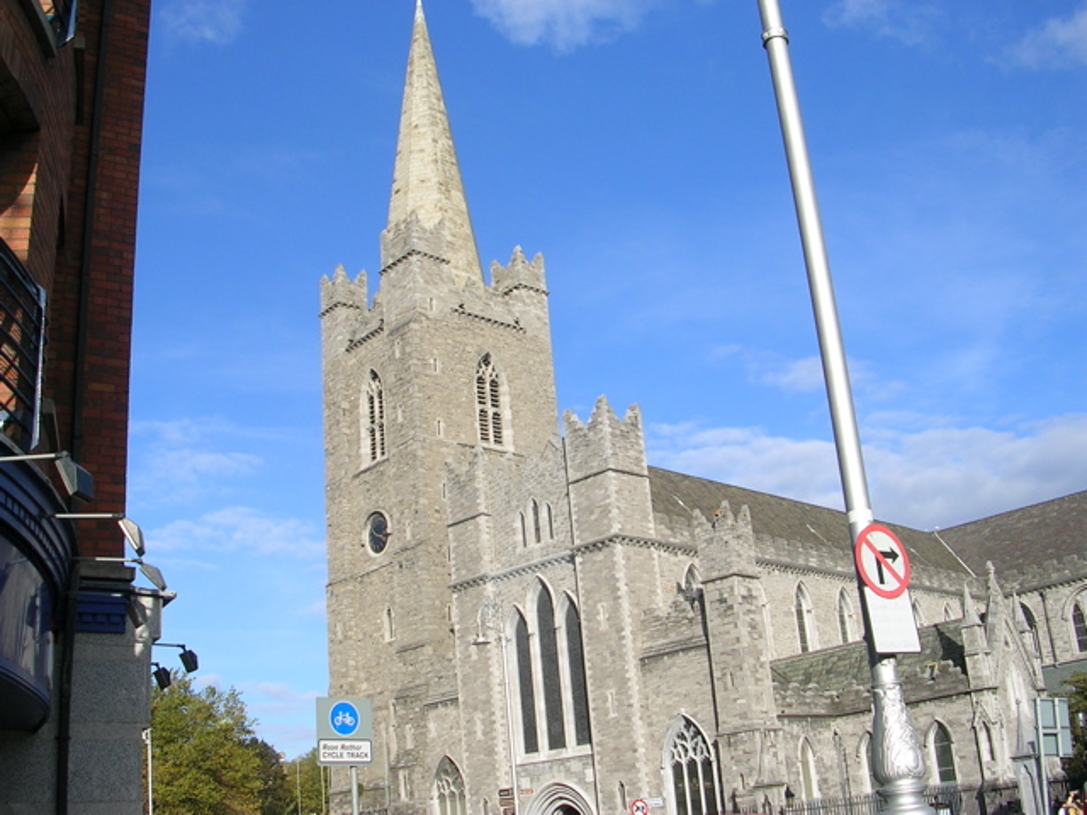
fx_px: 1193
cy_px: 408
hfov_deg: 49.0
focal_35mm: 38
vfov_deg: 37.7
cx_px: 544
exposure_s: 1/249
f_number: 5.6
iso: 50
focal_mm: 5.8
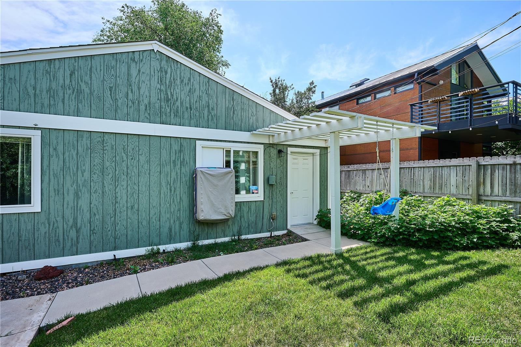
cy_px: 174
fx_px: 253
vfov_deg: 68.9
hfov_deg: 91.6
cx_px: 260
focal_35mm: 18
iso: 400
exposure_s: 1/250
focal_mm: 17.5
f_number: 10
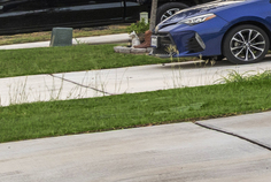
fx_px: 1033
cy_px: -51
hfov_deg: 10.0
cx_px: 875
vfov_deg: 9.9
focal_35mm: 137
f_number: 9
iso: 1250
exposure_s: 1/30
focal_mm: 20
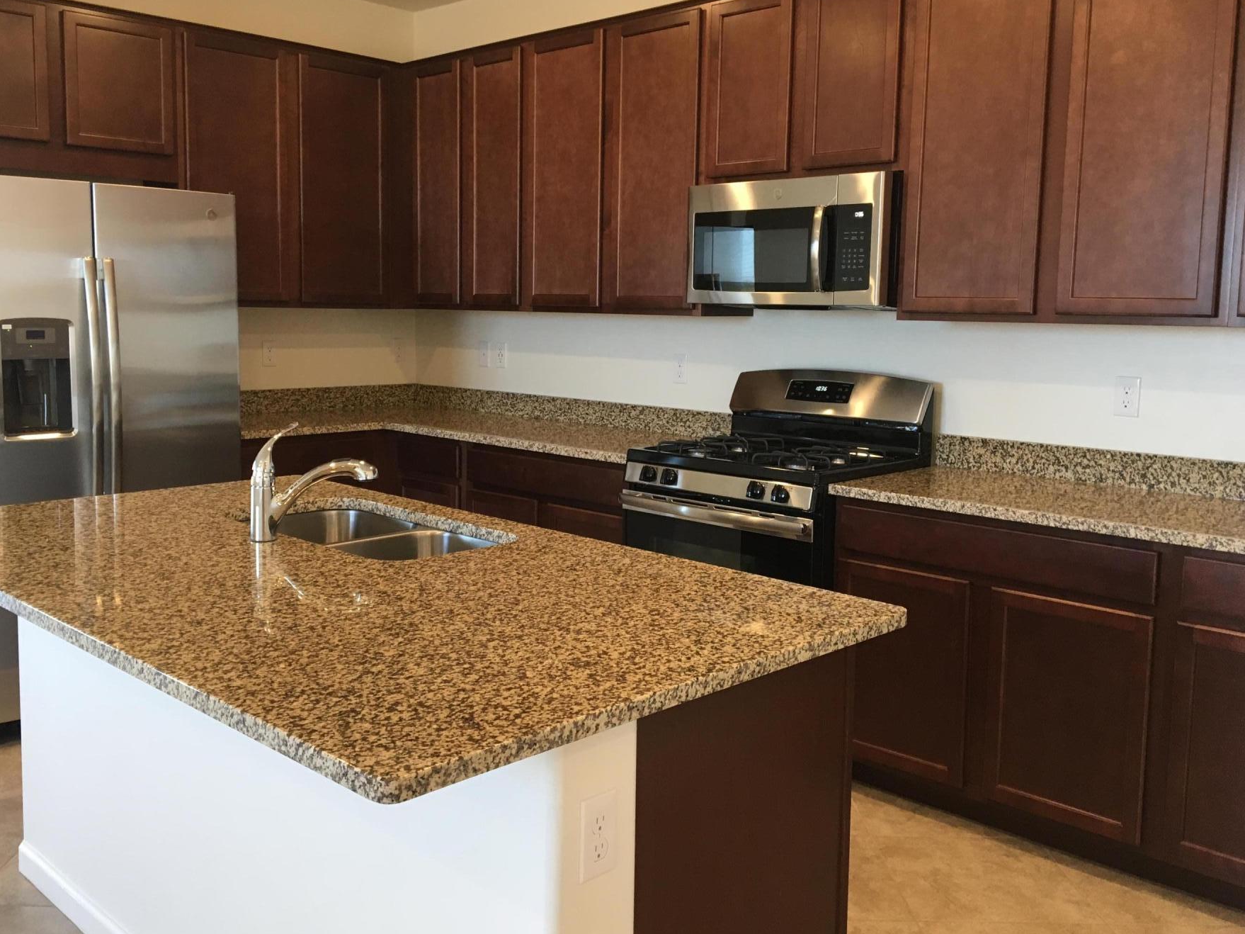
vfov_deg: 42.9
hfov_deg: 55.3
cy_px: 424
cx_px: 571
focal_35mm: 33
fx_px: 1187
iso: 40
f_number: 2.2
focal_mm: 4.15
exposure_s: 1/30
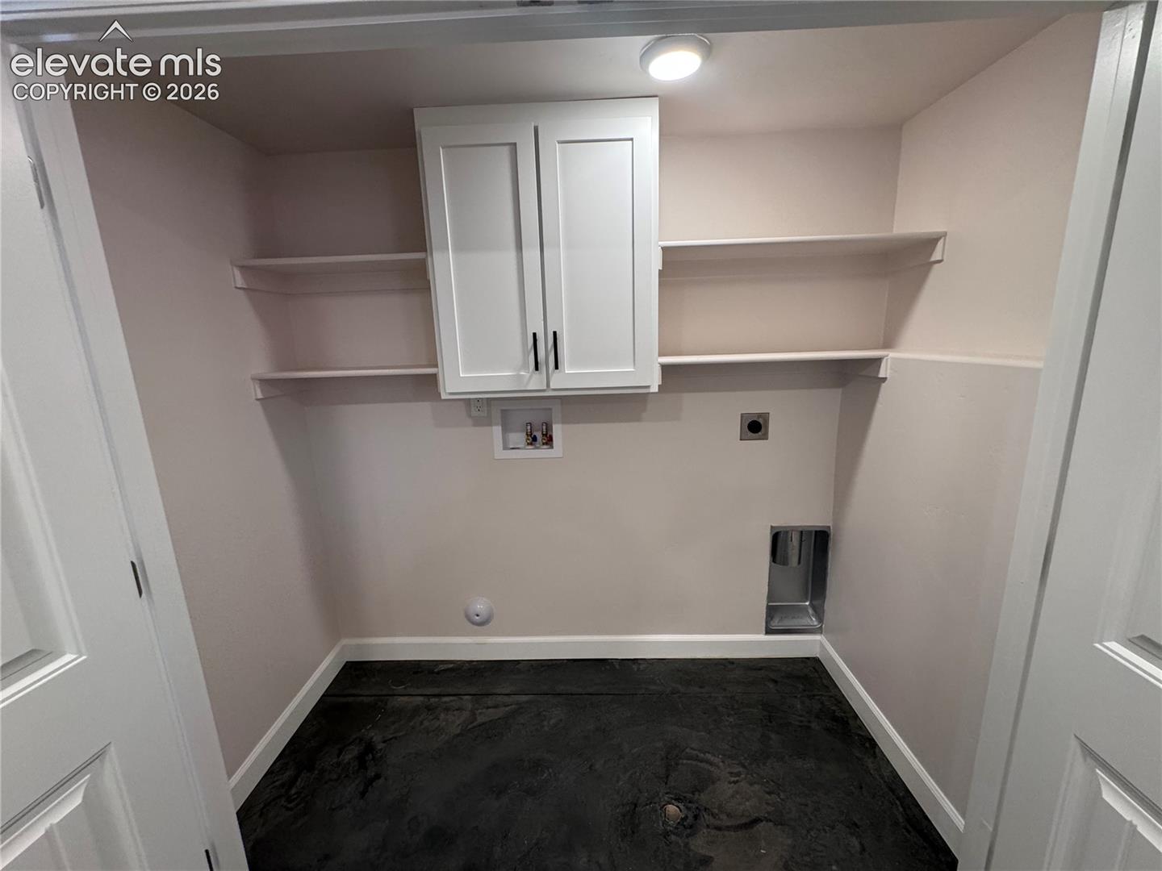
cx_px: 581
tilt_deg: -12.1
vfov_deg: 85.7
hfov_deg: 102.1
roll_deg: +1.9
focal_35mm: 14
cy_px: 436
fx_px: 470
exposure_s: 1/120
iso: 250
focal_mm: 2.22
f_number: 2.2
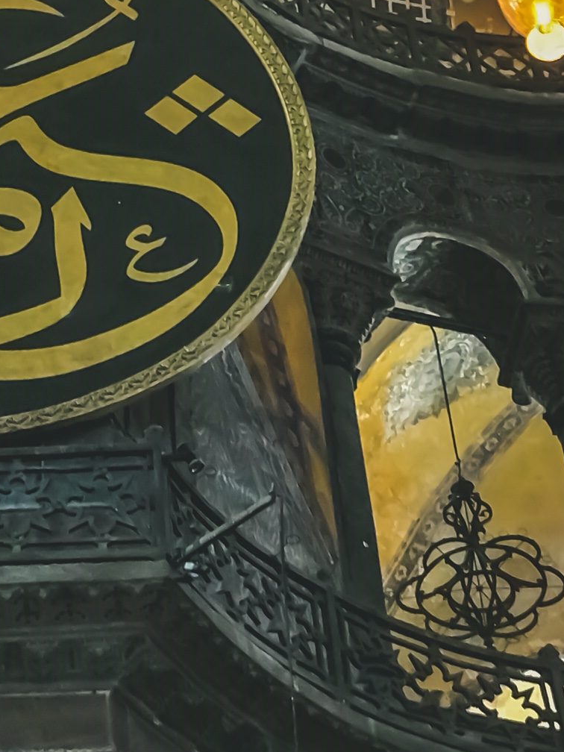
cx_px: 44
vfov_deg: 17.0
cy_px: 64
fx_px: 2477
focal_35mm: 114
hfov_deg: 12.9
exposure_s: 1/50
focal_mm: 6.6
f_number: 2.8
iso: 640
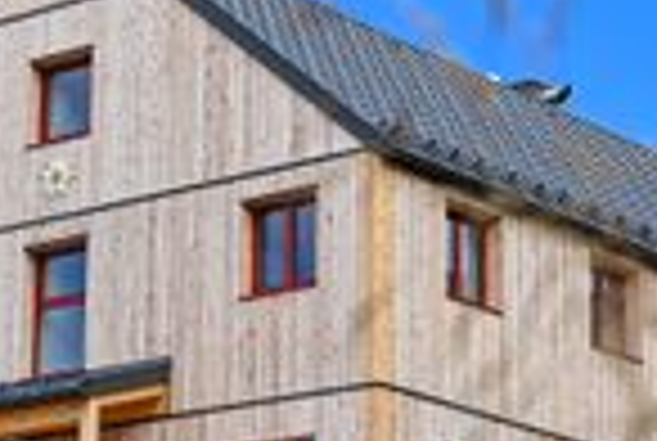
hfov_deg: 12.2
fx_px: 3072
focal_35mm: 168
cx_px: 194
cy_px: 338
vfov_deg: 8.2
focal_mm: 48
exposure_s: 1/500
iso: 200
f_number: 5.6
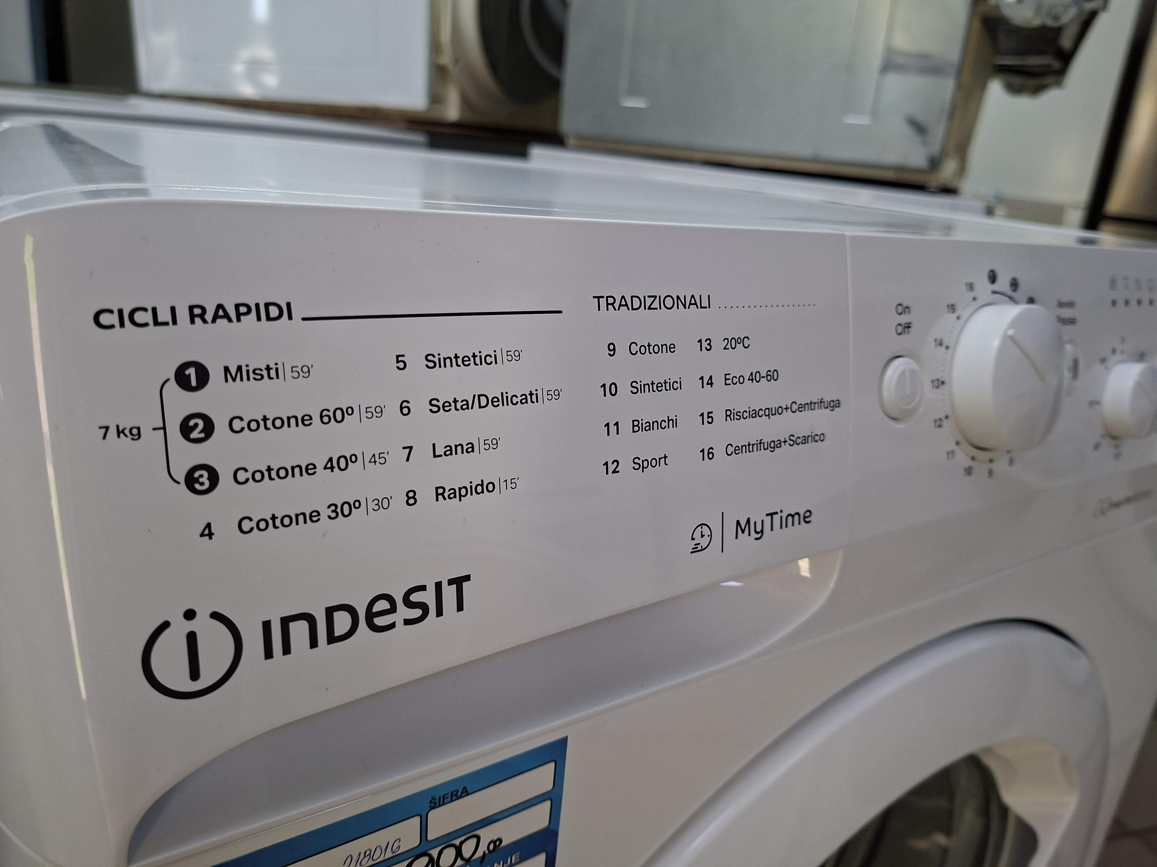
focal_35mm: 23
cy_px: 434
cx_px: 578
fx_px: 769
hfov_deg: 73.9
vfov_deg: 58.9
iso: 200
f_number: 1.8
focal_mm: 5.54
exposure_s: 1/100
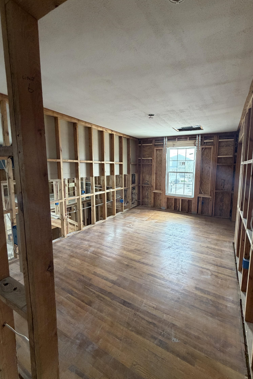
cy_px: 186
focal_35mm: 15
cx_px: 144
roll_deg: -0.4
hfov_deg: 76.9
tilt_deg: -7.1
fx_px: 158
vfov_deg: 100.4
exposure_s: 1/78
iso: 320
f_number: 2.2
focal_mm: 2.22
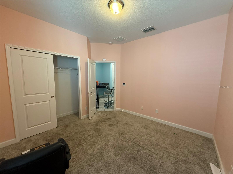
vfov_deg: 85.7
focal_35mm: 14
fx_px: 94
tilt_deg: -4.9
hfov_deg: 102.1
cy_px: 87
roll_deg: -0.6
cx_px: 116
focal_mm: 2.22
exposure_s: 1/60
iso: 250
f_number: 2.2
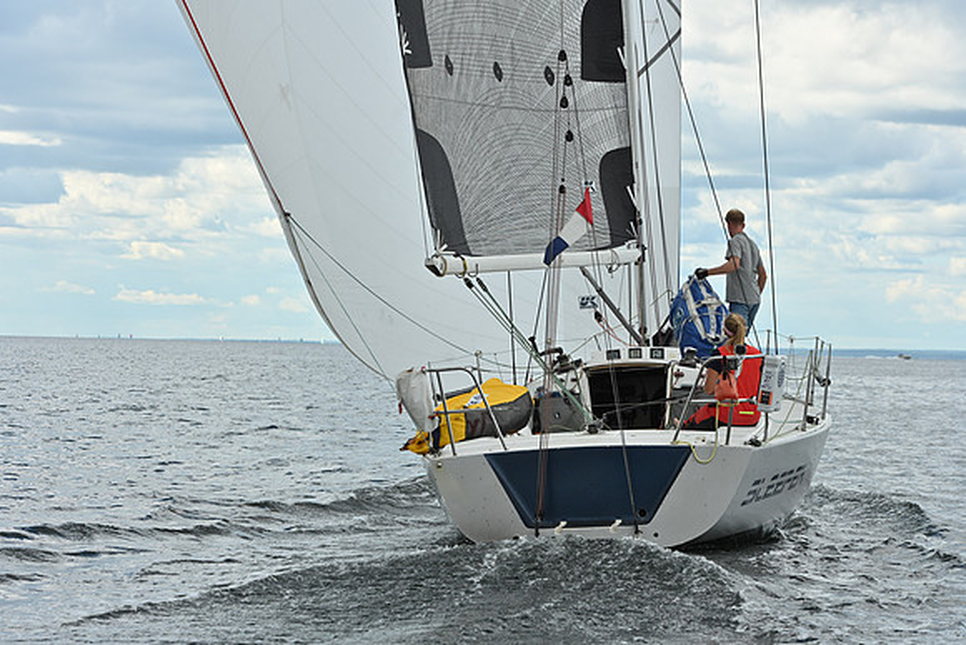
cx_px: 483
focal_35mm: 92
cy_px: 322
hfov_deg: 22.1
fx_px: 2469
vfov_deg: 14.9
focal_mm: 92
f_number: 8
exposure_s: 1/800
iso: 250
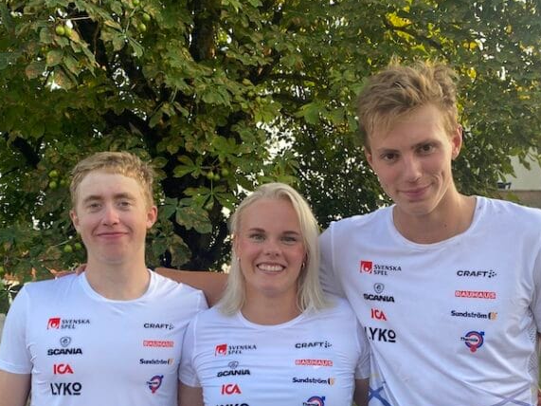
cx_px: 258
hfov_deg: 52.6
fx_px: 547
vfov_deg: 40.2
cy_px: 268
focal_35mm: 35
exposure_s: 1/171
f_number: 1.8
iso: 32
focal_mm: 4.25
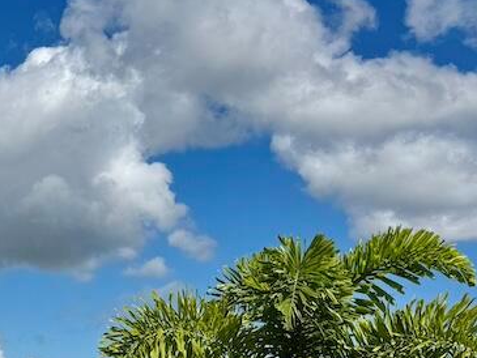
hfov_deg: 23.9
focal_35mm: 71
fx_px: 979
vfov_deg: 19.9
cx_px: -154
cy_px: 379
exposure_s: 1/9009
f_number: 1.78
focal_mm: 6.76
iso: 80
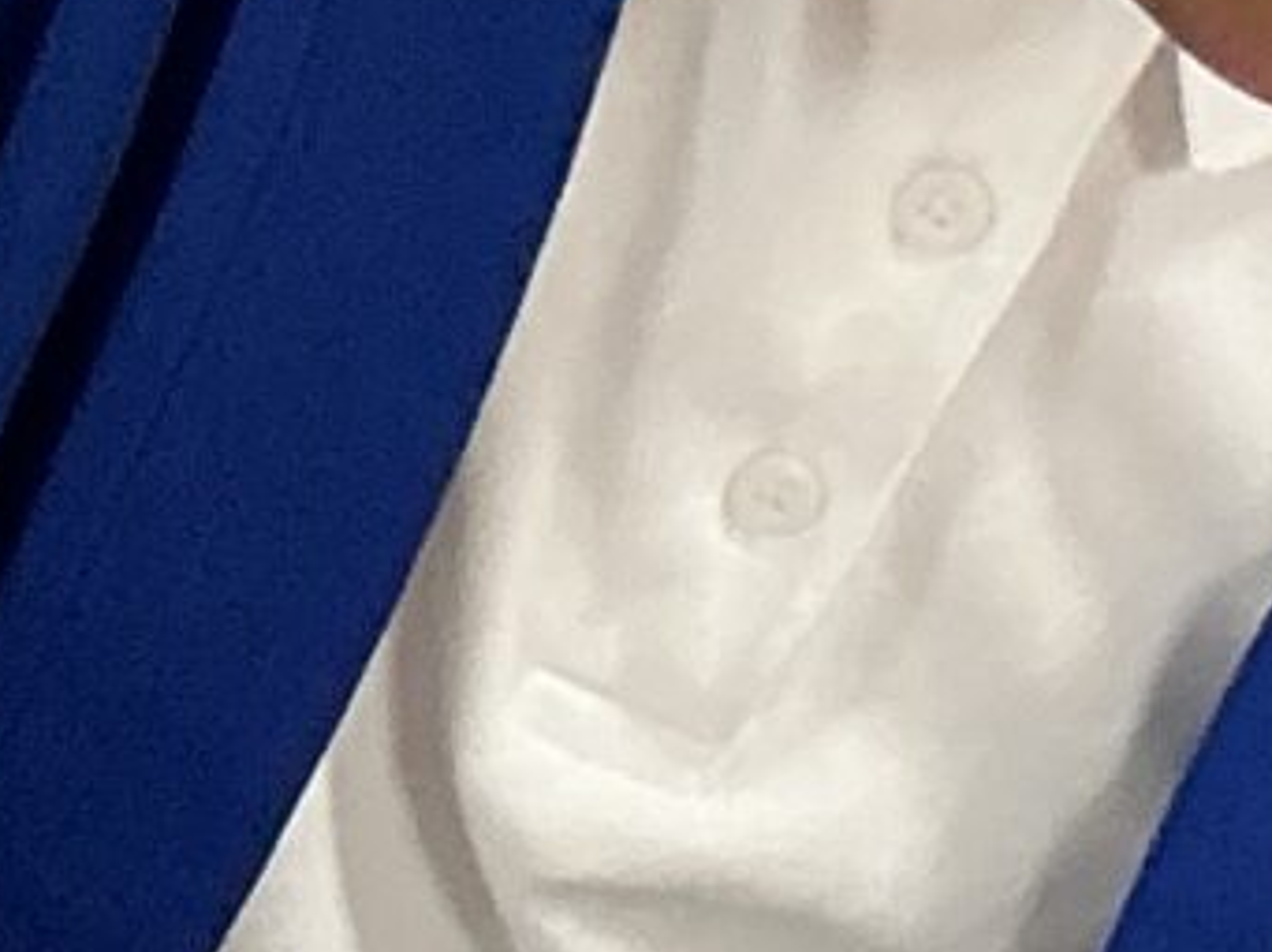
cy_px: 1855
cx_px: -2205
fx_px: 8002
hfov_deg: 8.1
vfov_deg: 6.6
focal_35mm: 218
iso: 80
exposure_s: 1/60
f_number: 1.8
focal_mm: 3
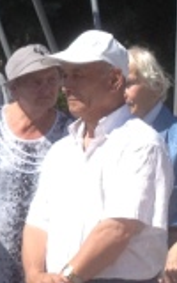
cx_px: -289
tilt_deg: -9.7
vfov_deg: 8.8
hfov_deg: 5.3
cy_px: 147
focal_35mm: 238
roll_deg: -2.1
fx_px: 1837
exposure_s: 1/1416
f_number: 2.4
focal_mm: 4.28
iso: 50
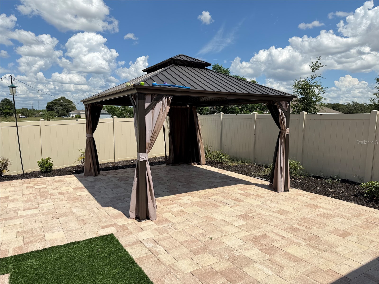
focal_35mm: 24
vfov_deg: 56.8
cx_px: 190
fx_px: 263
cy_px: 142
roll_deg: -0.3
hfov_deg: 71.6
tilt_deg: -6.2
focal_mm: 6.76
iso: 80
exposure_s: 1/6173
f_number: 1.78
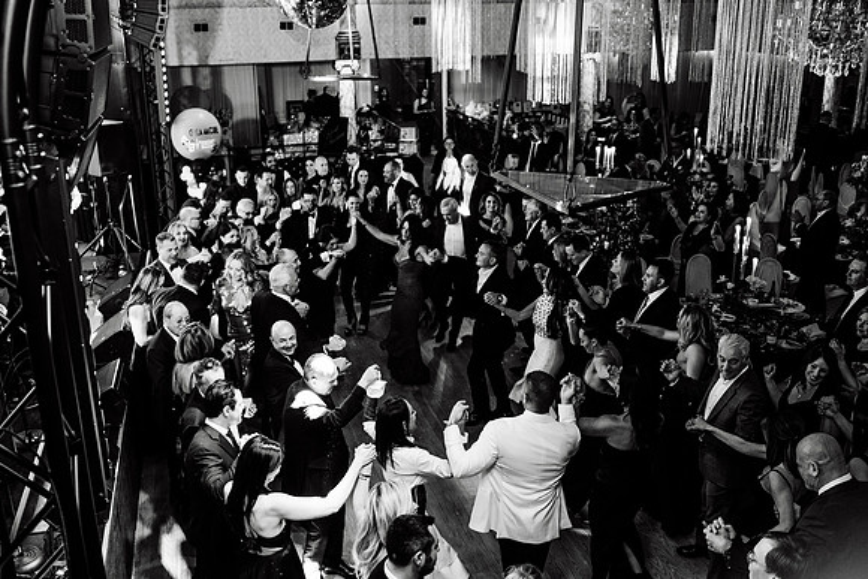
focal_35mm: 35
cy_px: 290
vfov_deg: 37.9
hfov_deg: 54.4
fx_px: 844
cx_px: 434
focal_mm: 35
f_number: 2.8
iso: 2000
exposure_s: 1/200
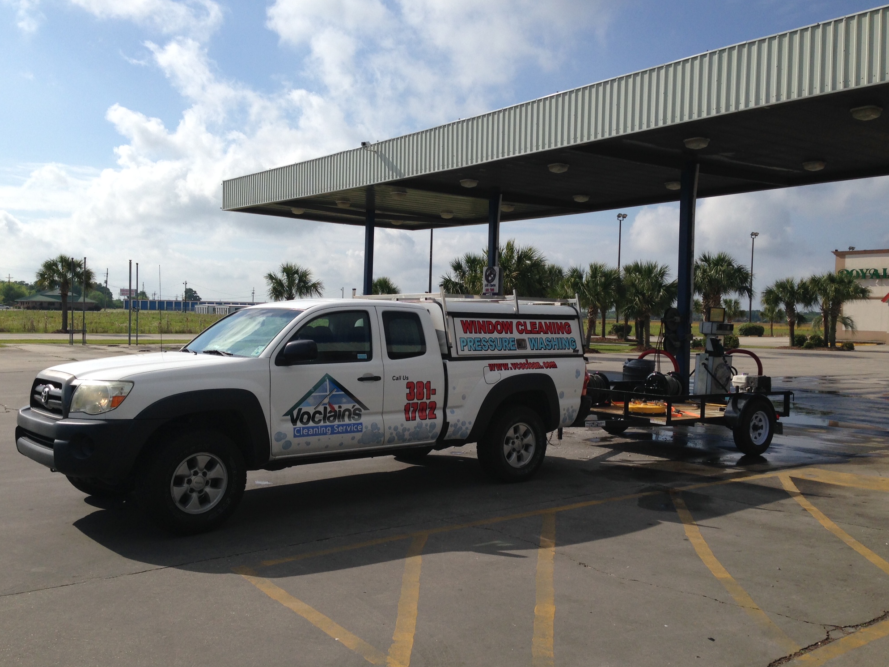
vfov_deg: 41.8
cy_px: 342
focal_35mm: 34
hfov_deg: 54.0
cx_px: 442
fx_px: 873
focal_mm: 4.12
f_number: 2.4
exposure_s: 1/2857
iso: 50
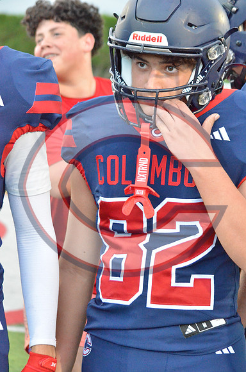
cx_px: 123
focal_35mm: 105
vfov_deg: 19.5
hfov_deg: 13.0
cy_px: 186
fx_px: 1081
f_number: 4.5
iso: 6400
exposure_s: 1/500
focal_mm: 70
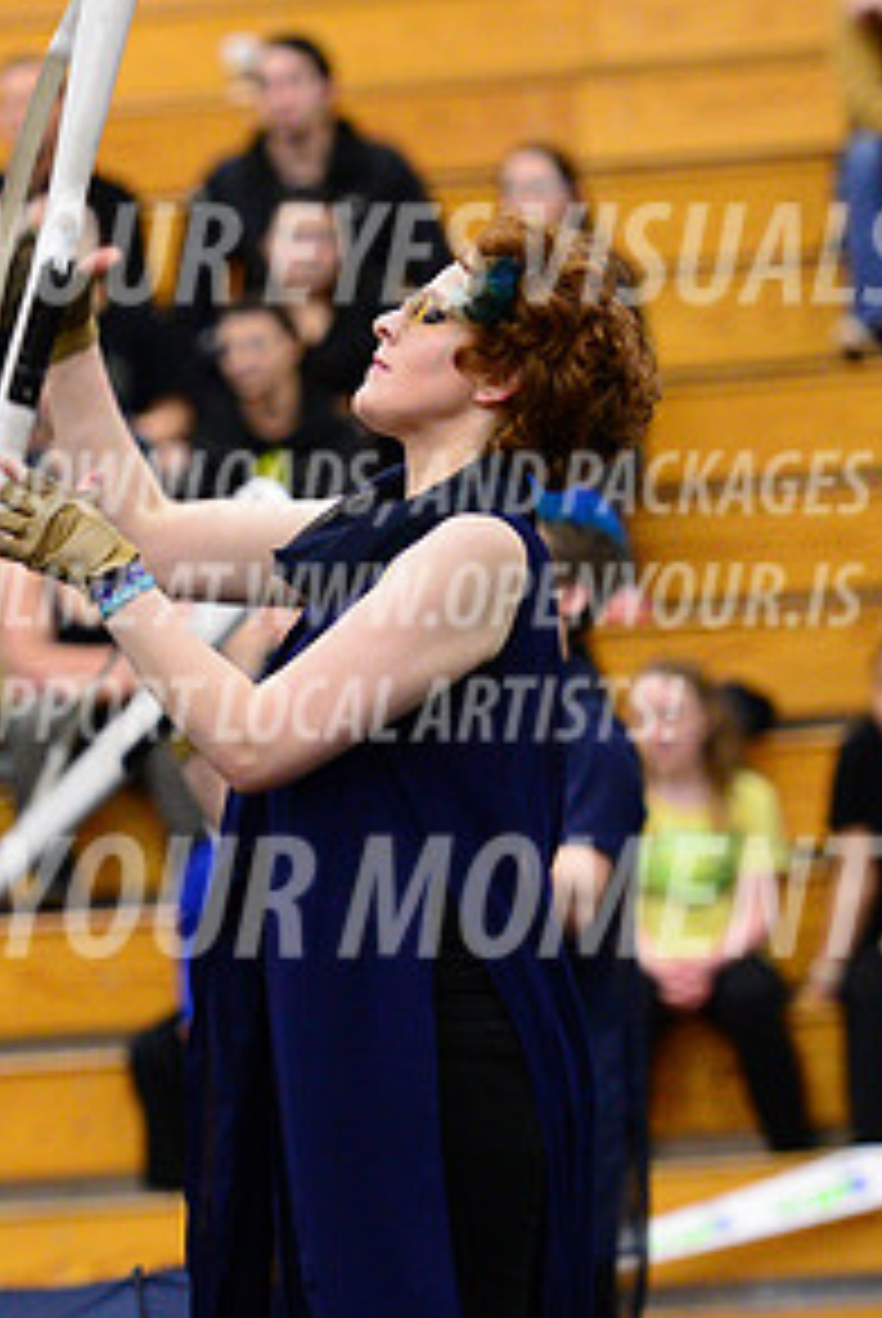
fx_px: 7589
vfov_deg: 9.9
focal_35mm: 207
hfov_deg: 6.6
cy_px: 585
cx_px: 297
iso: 6400
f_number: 2.8
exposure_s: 1/320
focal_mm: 135
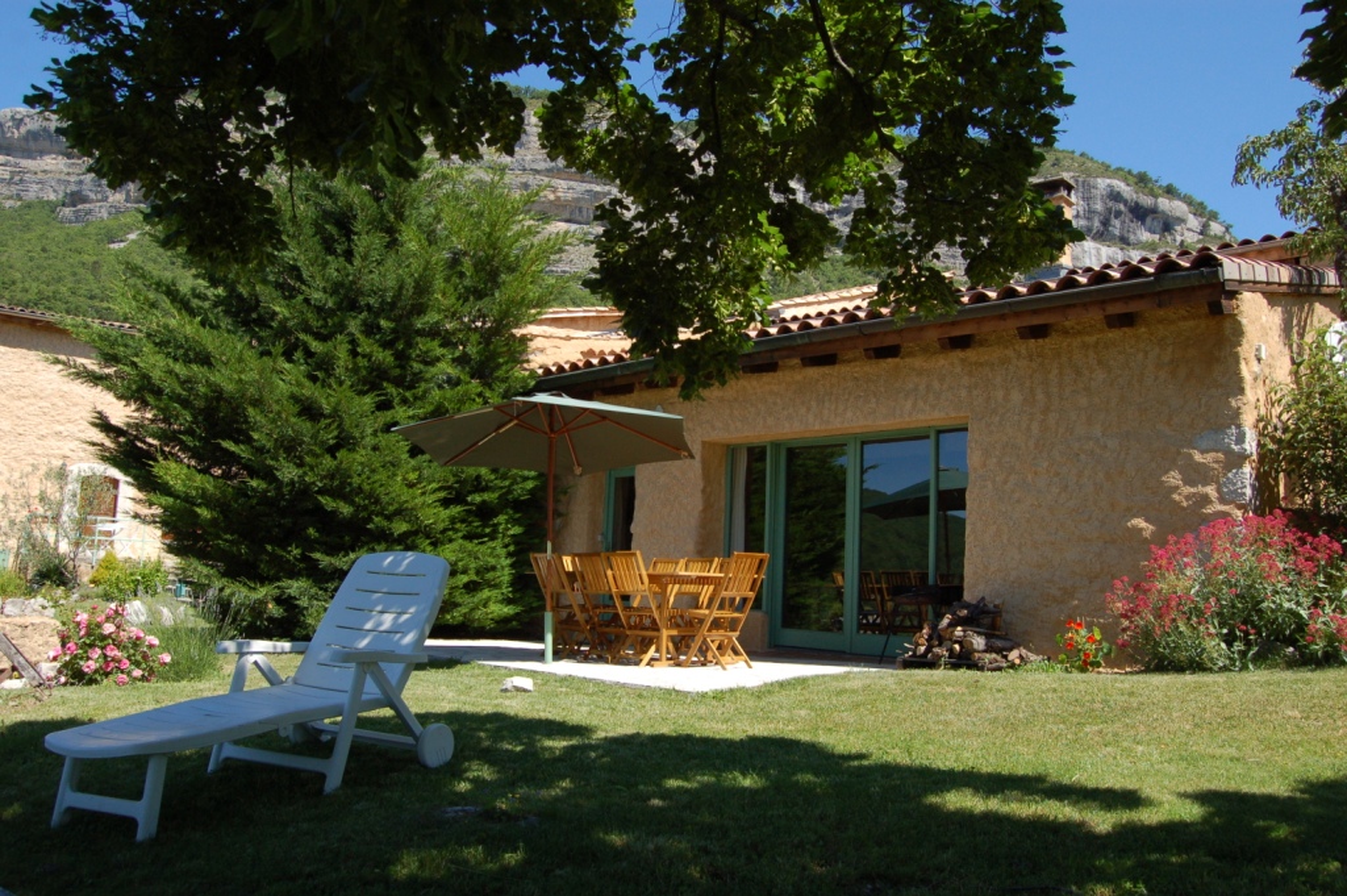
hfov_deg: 67.4
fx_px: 1009
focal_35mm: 27
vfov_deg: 47.9
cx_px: 674
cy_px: 448
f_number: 7.1
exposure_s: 1/800
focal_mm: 18
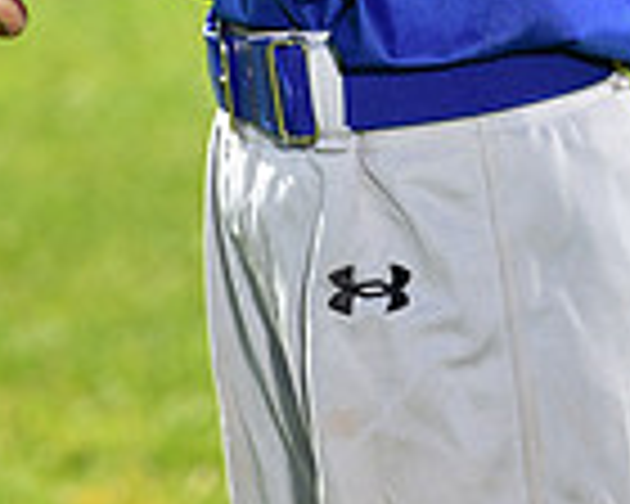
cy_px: -450
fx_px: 7962
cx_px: 412
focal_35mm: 427
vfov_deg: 3.6
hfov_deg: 4.5
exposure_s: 1/250
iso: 80
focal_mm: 110
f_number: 5
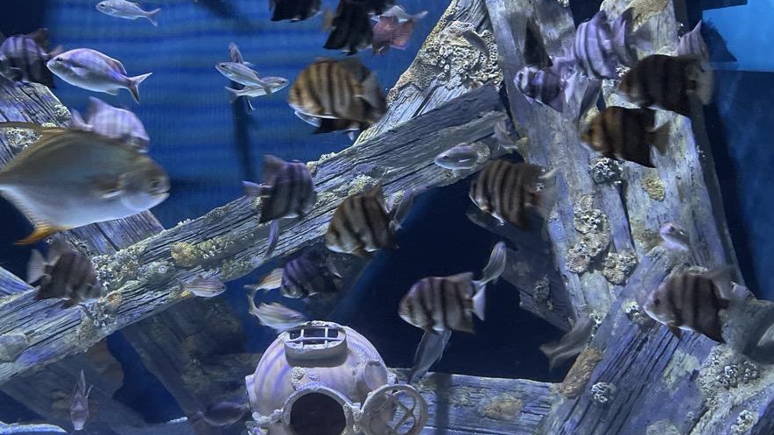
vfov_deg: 29.0
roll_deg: +0.3
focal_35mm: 41
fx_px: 841
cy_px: 228
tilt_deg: -11.2
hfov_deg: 48.3
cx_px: 239
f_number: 1.6
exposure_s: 1/30
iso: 640
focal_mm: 5.1
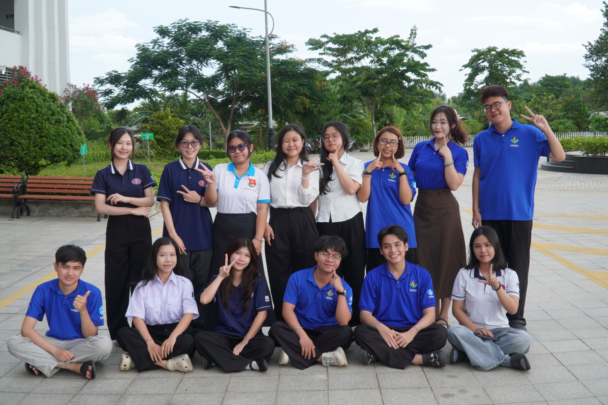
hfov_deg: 49.6
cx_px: 304
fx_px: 659
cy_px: 202
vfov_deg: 34.2
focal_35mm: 39
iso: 320
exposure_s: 1/125
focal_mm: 26
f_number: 9
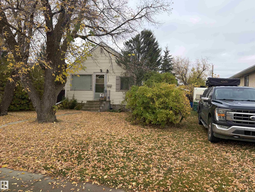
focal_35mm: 26
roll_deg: -2.0
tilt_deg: +0.1
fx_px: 192
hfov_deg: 67.3
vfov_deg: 53.1
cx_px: 128
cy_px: 96
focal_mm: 5.96
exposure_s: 1/635
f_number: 1.6
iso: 50
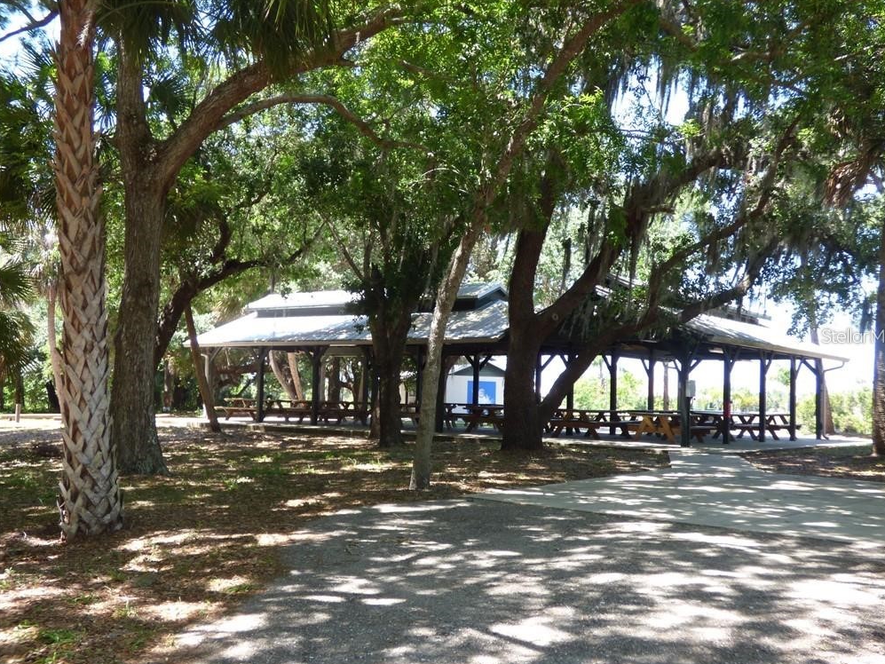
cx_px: 451
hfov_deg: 49.0
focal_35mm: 38
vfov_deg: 37.7
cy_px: 336
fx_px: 972
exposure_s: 1/100
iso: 100
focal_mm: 6.47
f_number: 3.5
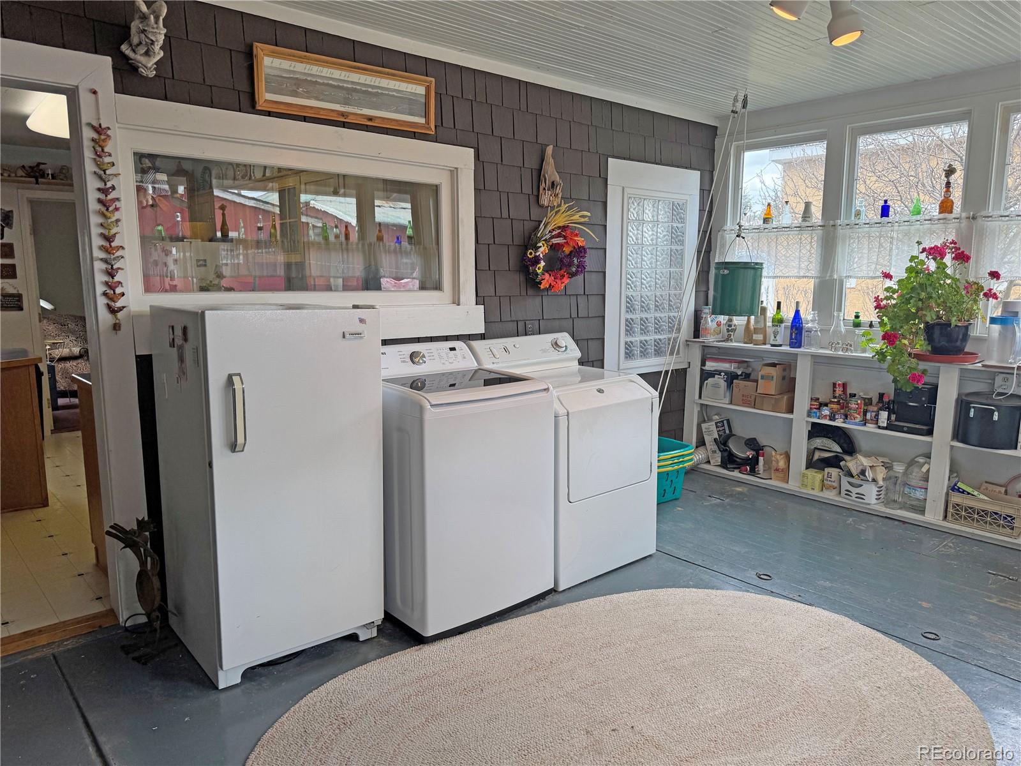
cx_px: 510
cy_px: 383
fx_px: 708
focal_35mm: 24
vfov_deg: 56.8
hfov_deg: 71.6
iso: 64
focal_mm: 6.76
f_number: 1.78
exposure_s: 1/270
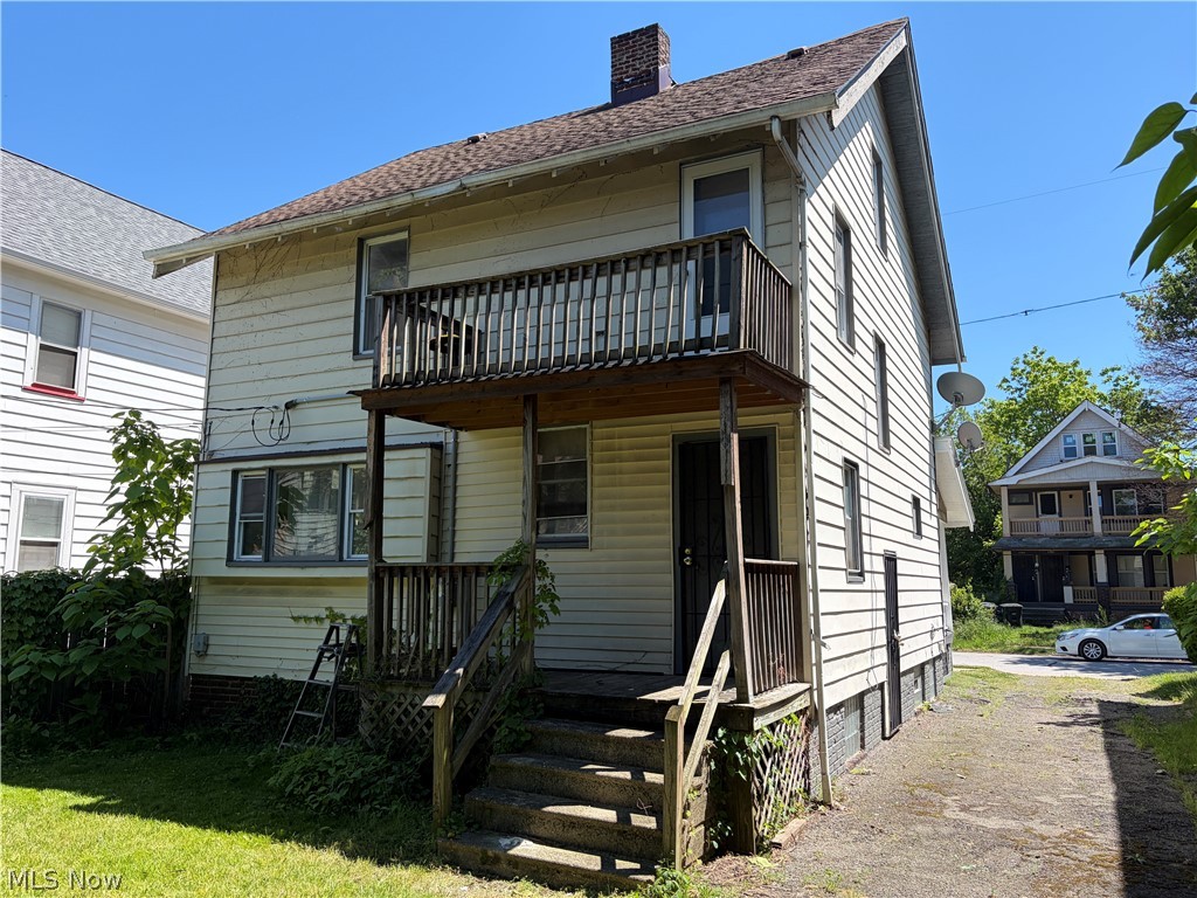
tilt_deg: +8.2
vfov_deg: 53.1
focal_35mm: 26
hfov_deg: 67.3
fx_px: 899
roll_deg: +0.0
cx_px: 598
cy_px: 449
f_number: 1.6
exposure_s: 1/1587
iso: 50
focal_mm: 5.96
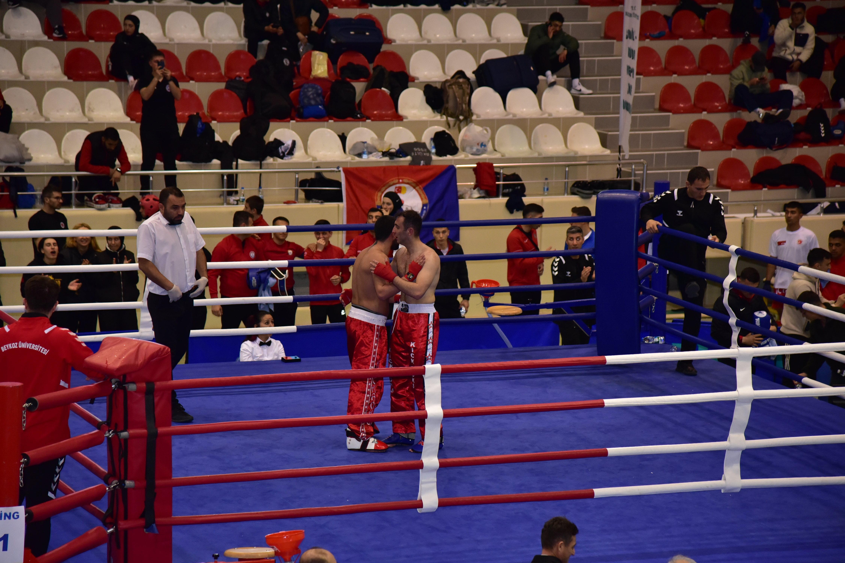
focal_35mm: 112
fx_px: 2629
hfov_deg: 18.3
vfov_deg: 12.2
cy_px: 282
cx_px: 422
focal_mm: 112
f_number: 4
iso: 2500
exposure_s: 1/200
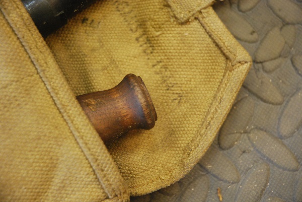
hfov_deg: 19.4
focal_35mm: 105
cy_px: 101
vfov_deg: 13.1
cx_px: 151
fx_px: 881
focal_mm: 70
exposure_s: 1/50
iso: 1600
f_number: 4.5
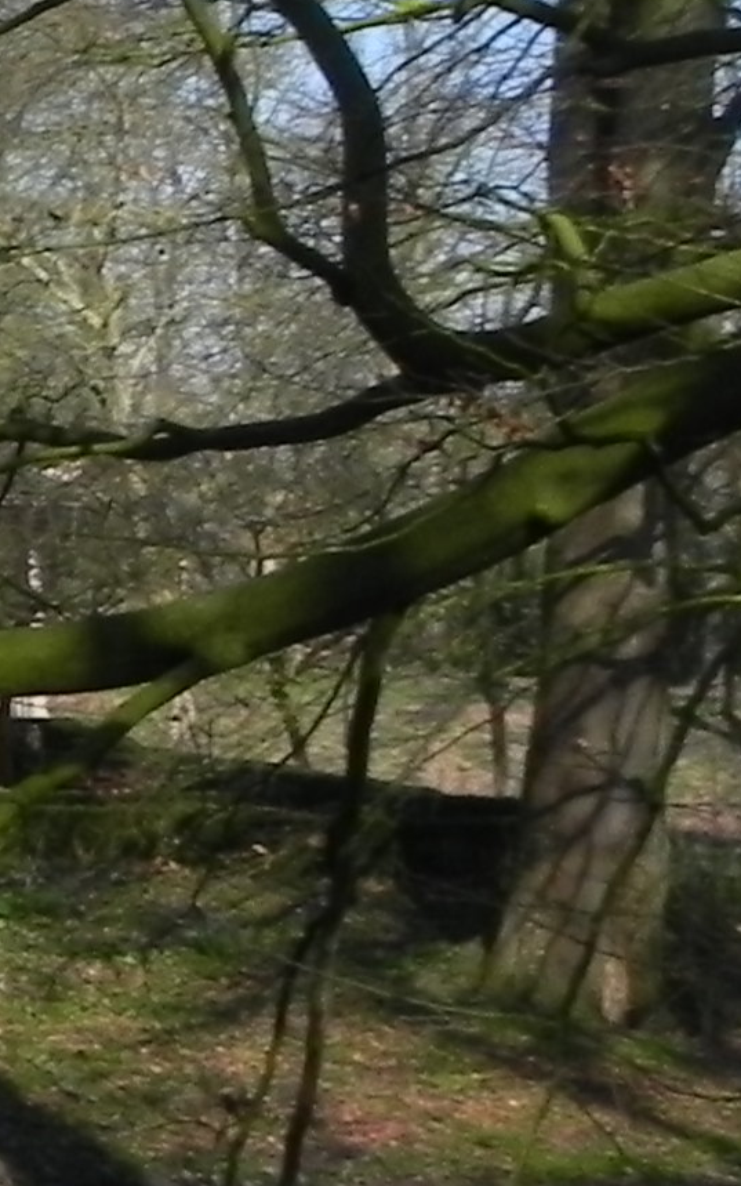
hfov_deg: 8.7
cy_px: 302
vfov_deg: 17.7
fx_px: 3780
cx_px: -1670
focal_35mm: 117
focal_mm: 4.6
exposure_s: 1/353
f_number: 6.3
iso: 160
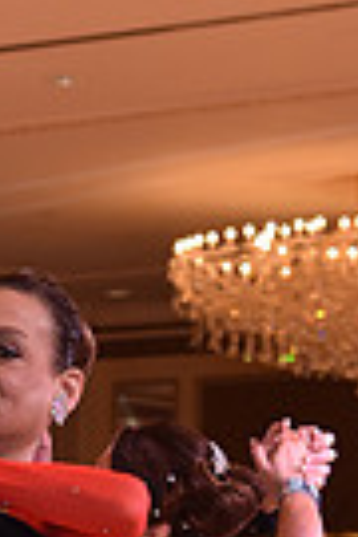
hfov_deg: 5.7
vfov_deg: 8.5
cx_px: -169
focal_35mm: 237
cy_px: 720
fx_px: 3535
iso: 1250
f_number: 5
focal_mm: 55
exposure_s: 1/250
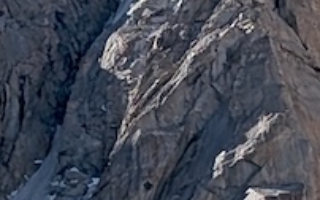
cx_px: -177
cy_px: 135
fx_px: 3225
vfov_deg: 3.5
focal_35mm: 370
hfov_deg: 5.6
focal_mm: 6.9
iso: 22
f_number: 1.68
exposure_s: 1/1563
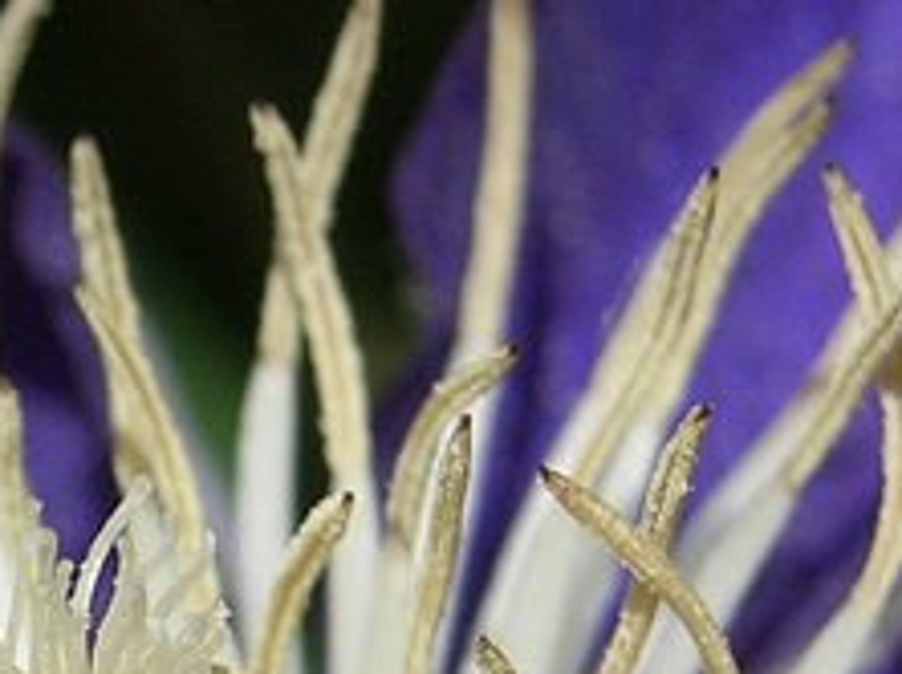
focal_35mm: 305
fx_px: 7939
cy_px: 1234
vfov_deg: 4.8
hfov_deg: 6.5
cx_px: 16
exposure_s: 1/1000
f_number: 3.7
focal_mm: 14.2
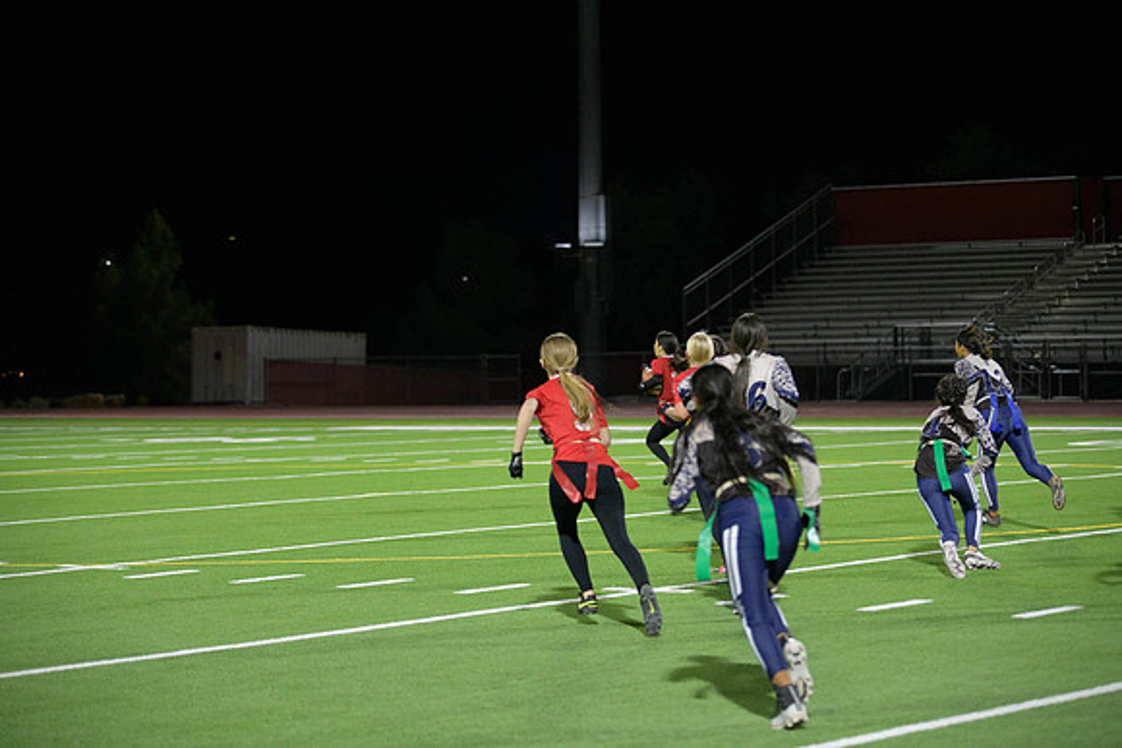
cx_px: 561
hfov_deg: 21.5
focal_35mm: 95
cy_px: 374
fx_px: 2961
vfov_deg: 14.4
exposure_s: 1/640
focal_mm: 95
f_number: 2.8
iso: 3600
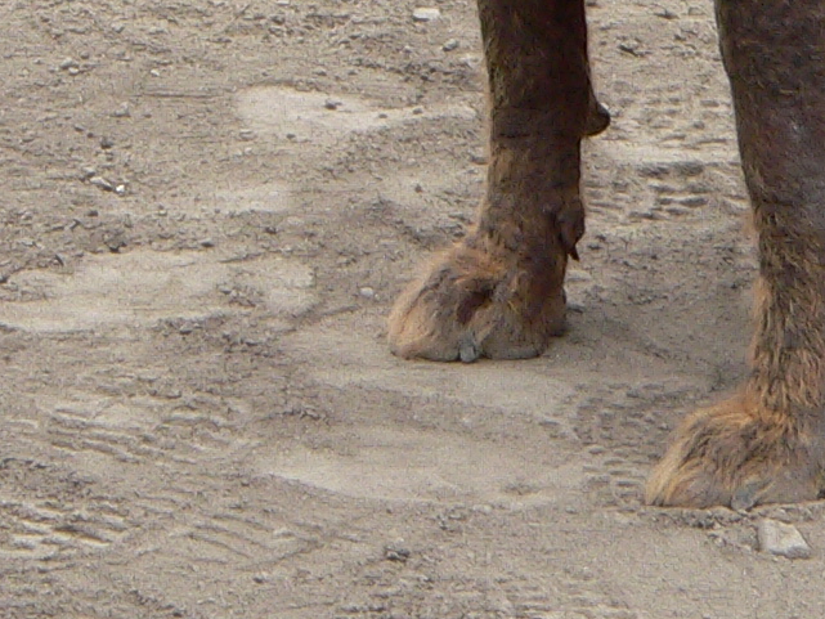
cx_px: 443
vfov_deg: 2.3
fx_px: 15232
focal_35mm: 639
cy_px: -540
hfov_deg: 3.1
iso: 100
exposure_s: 1/400
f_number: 4
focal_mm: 26.7
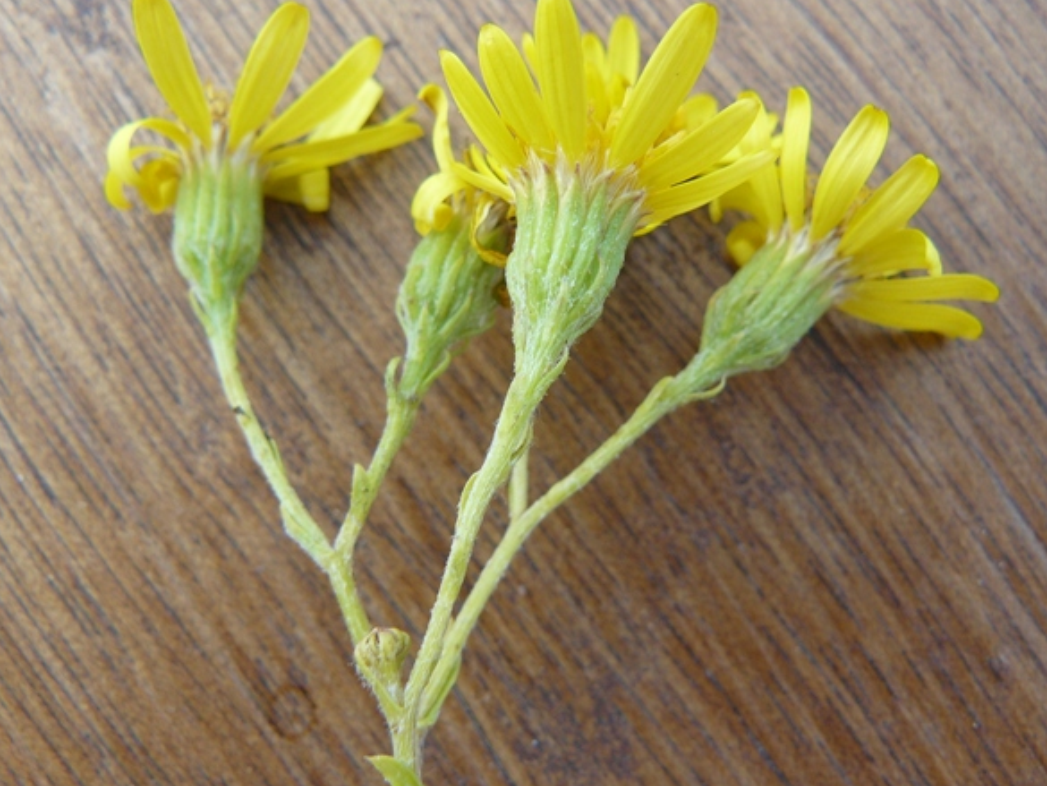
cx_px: 510
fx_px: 1210
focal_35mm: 40
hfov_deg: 46.8
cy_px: 358
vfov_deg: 35.9
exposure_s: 1/40
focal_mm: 6
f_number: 4.5
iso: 100
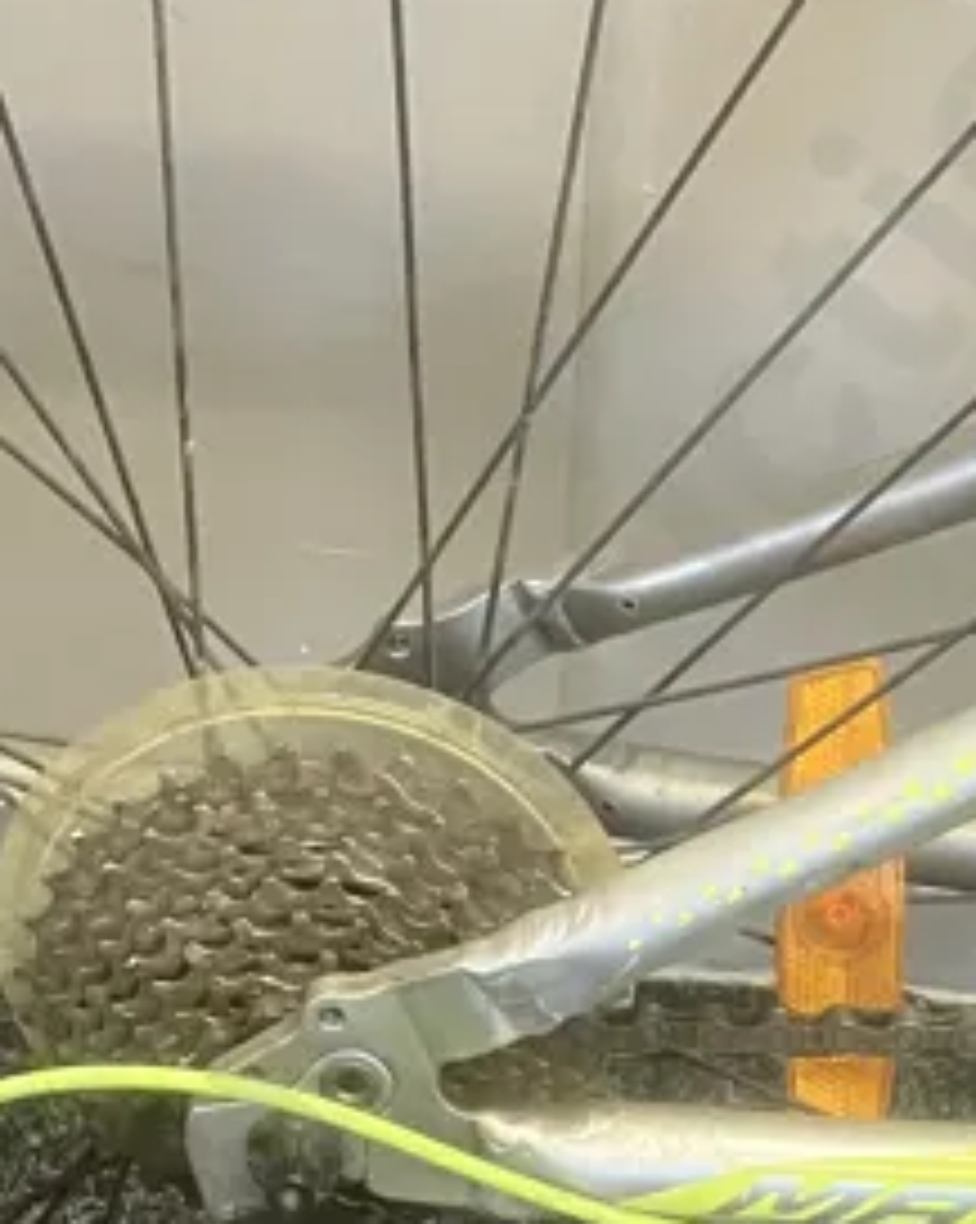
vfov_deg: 18.5
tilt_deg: -36.1
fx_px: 3725
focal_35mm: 103
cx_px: 427
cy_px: 904
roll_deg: -1.4
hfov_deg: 14.9
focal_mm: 3.99
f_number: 1.8
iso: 250
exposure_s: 1/33
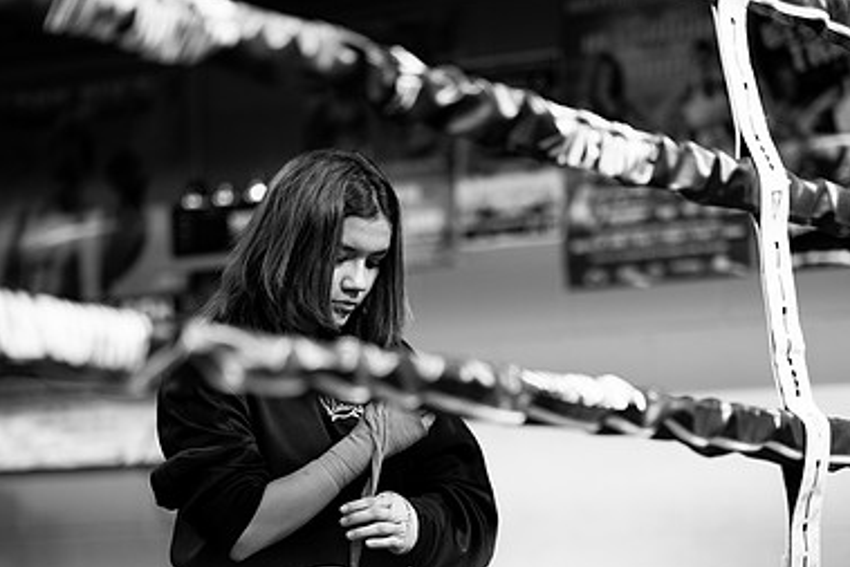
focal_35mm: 130
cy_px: 422
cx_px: 482
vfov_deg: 10.5
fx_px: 3070
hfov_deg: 15.8
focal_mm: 85
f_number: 1.4
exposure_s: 1/250
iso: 400
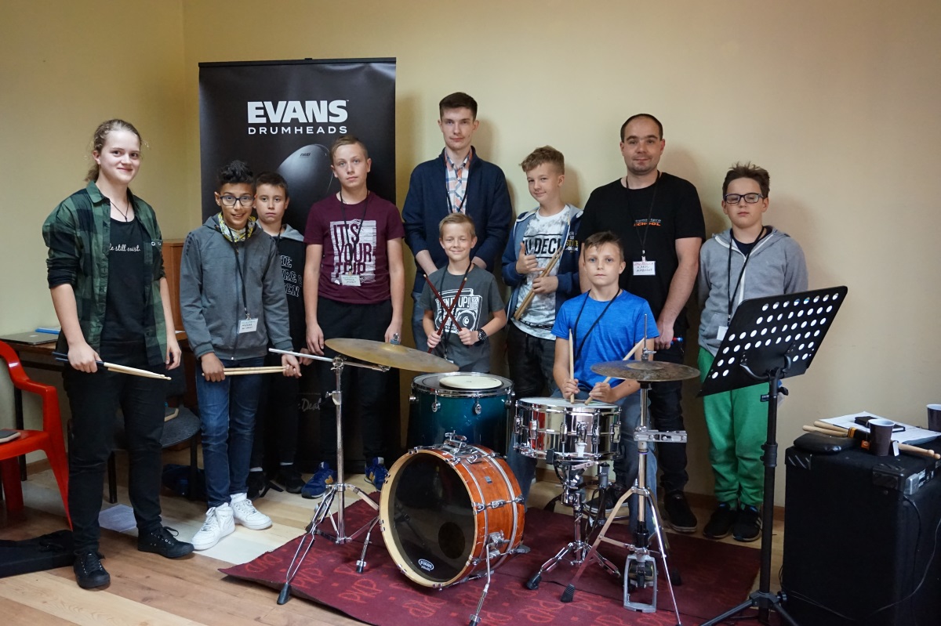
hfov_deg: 59.5
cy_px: 313
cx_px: 470
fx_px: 823
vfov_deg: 41.7
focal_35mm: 32
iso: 3200
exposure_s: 1/160
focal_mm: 21
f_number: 4
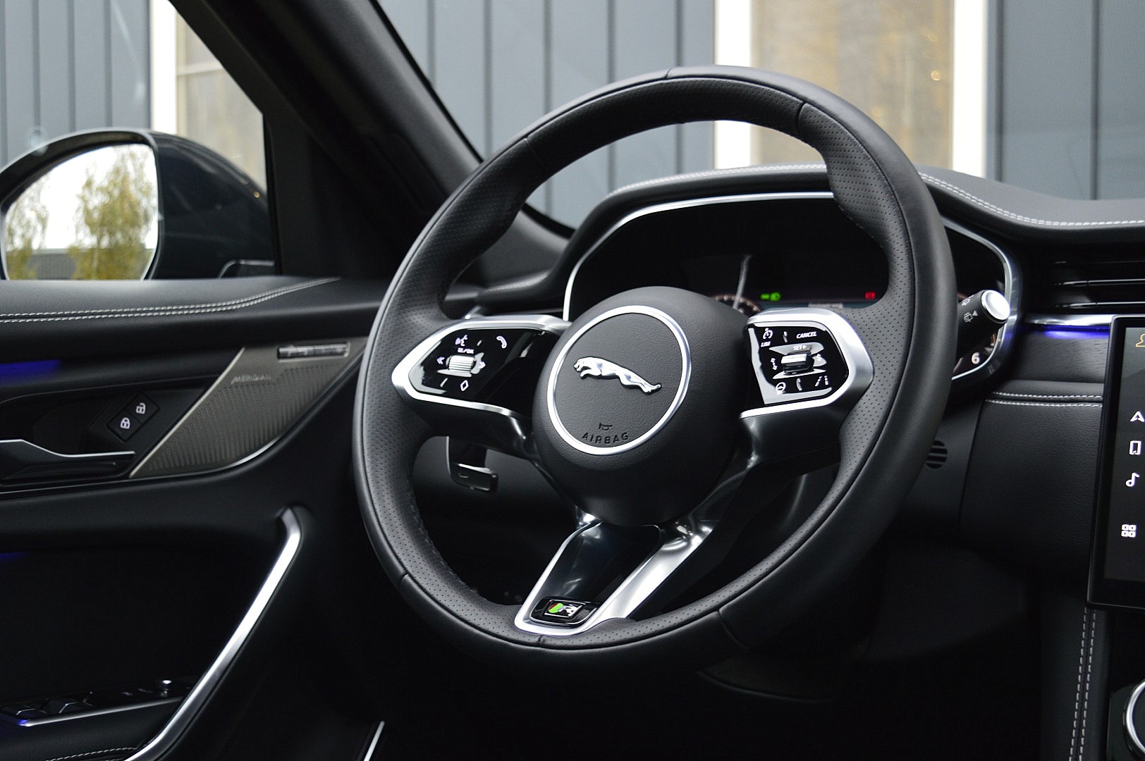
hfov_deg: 49.6
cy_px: 380
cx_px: 572
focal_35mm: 39
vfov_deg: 34.2
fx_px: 1239
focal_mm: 26
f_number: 4
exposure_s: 1/30
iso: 800
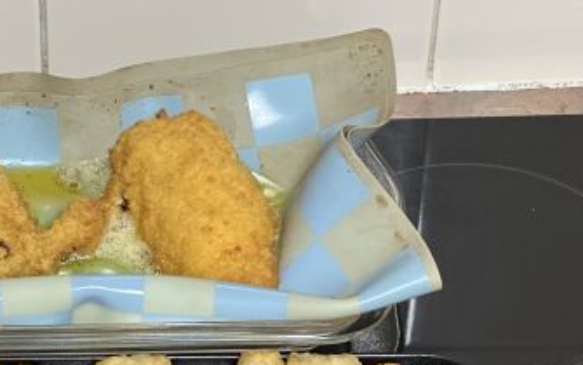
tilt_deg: -43.7
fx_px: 2322
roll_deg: +0.0
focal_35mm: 146
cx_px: 129
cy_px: 349
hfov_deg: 14.2
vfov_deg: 9.0
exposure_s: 1/34
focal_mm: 9
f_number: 2.8
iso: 800
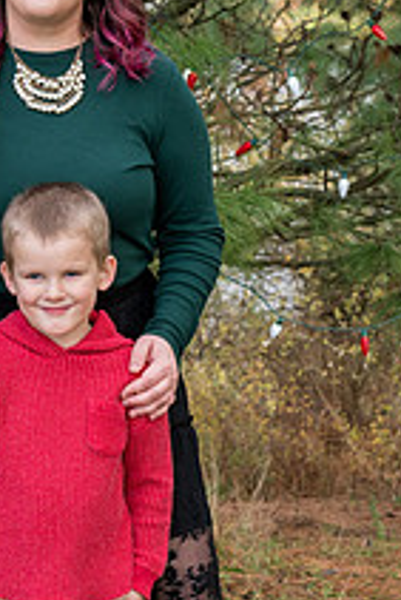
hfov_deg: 12.3
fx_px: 1851
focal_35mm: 111
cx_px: 48
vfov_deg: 18.4
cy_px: 344
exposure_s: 1/320
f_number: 5
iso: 400
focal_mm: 35
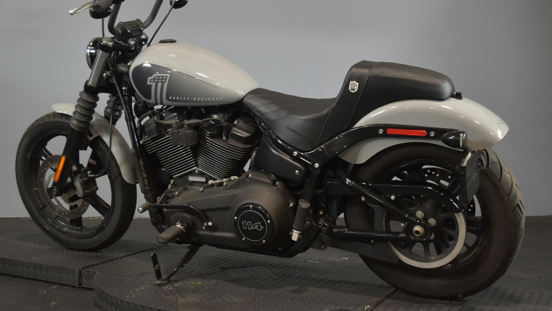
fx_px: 703
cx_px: 299
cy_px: 107
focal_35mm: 48
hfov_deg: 42.9
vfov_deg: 24.8
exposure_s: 1/30
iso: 1000
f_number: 4.2
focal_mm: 26
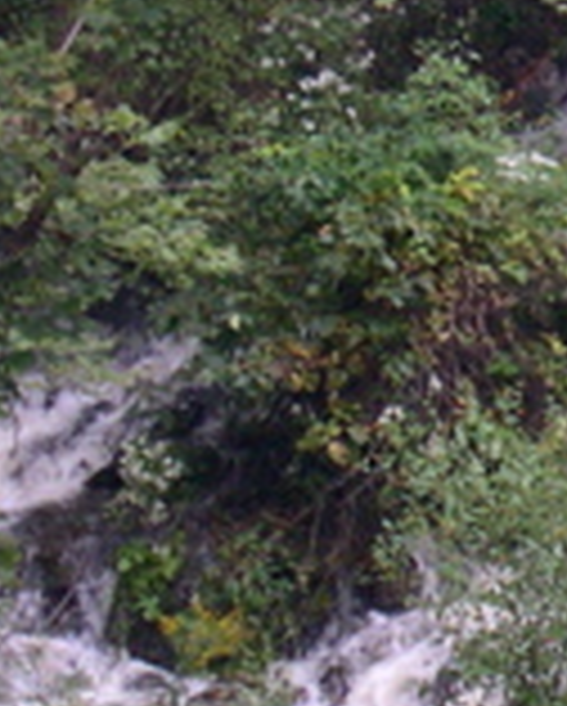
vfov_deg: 4.1
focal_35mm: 472
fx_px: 9882
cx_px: 1377
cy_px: 144
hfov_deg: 3.2
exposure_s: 1/60
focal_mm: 24
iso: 400
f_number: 4.9
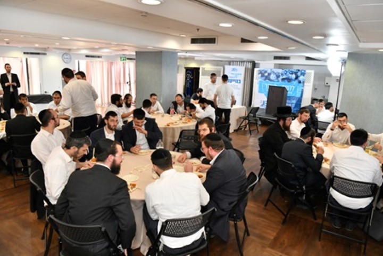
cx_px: 192
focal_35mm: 24
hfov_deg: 73.7
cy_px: 128
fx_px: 255
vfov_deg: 53.1
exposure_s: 1/200
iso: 2500
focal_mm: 24
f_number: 5.6
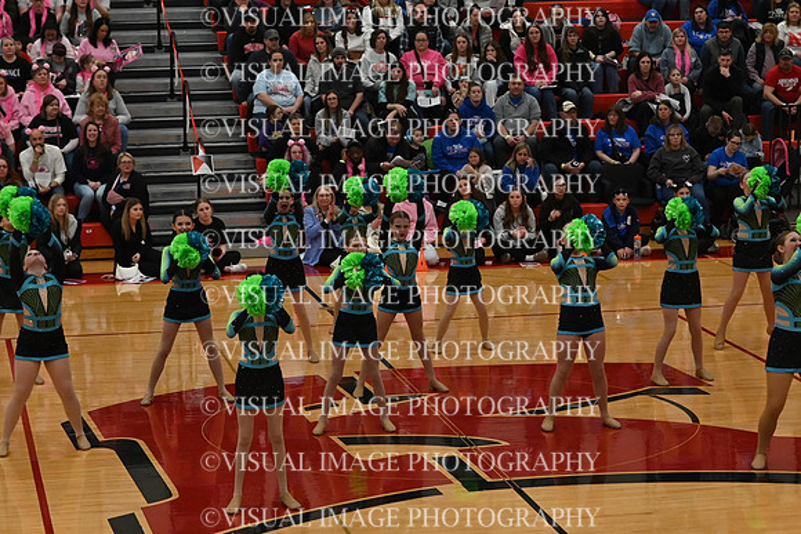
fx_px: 2337
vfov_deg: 13.0
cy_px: 267
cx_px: 400
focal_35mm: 105
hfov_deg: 19.5
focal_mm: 70
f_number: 4
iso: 5000
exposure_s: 1/500
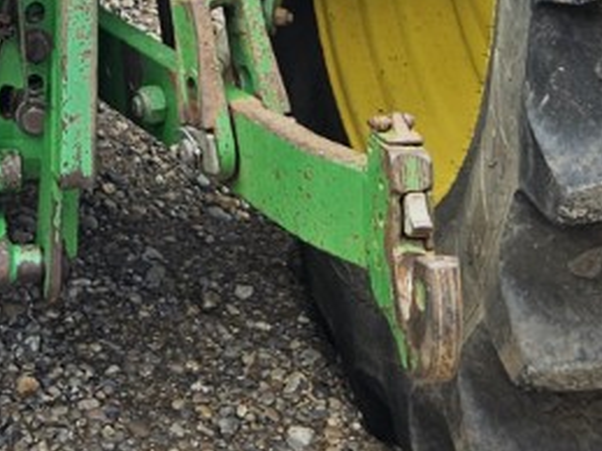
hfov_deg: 14.9
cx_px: -95
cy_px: -523
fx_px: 2225
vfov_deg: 10.4
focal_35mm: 128
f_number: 1.8
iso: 25
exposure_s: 1/338
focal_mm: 5.4
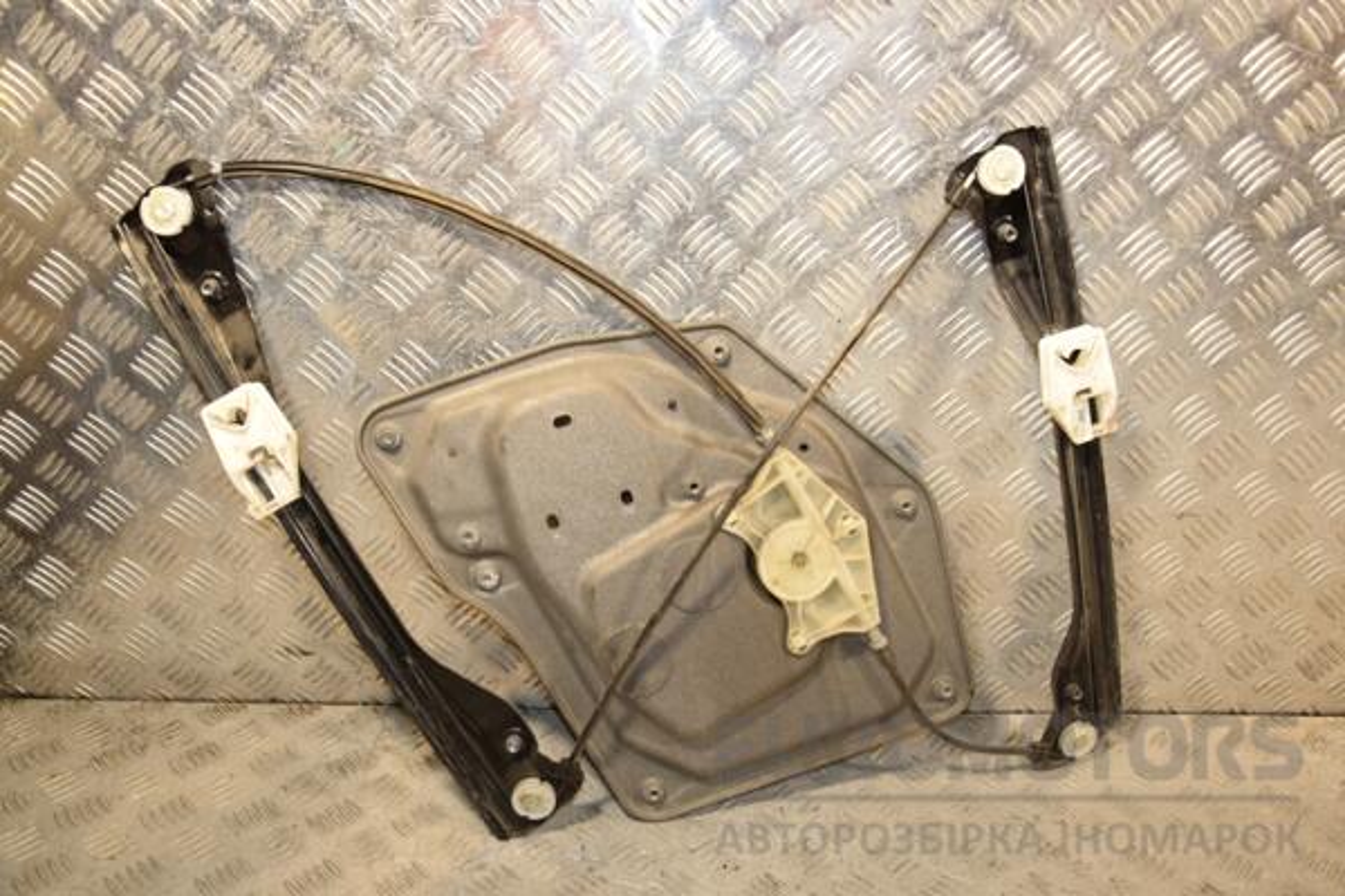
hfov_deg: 57.2
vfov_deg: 40.0
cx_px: 672
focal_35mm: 33
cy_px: 448
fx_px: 1233
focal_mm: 22
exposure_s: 1/200
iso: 800
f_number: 5
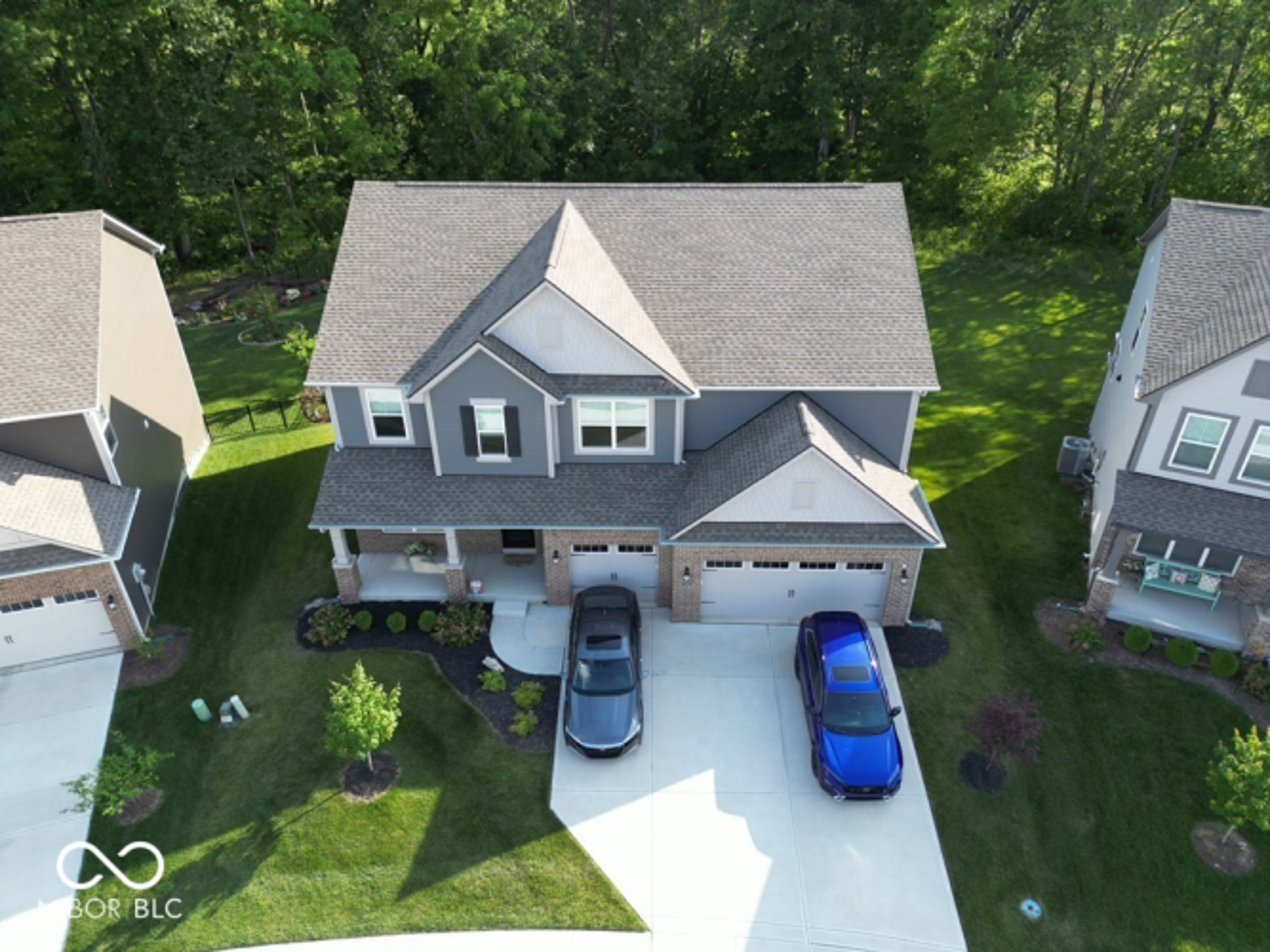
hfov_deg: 71.6
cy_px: 476
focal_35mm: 24
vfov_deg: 56.8
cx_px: 635
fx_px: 880
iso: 100
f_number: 1.7
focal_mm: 6.72
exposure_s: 1/500
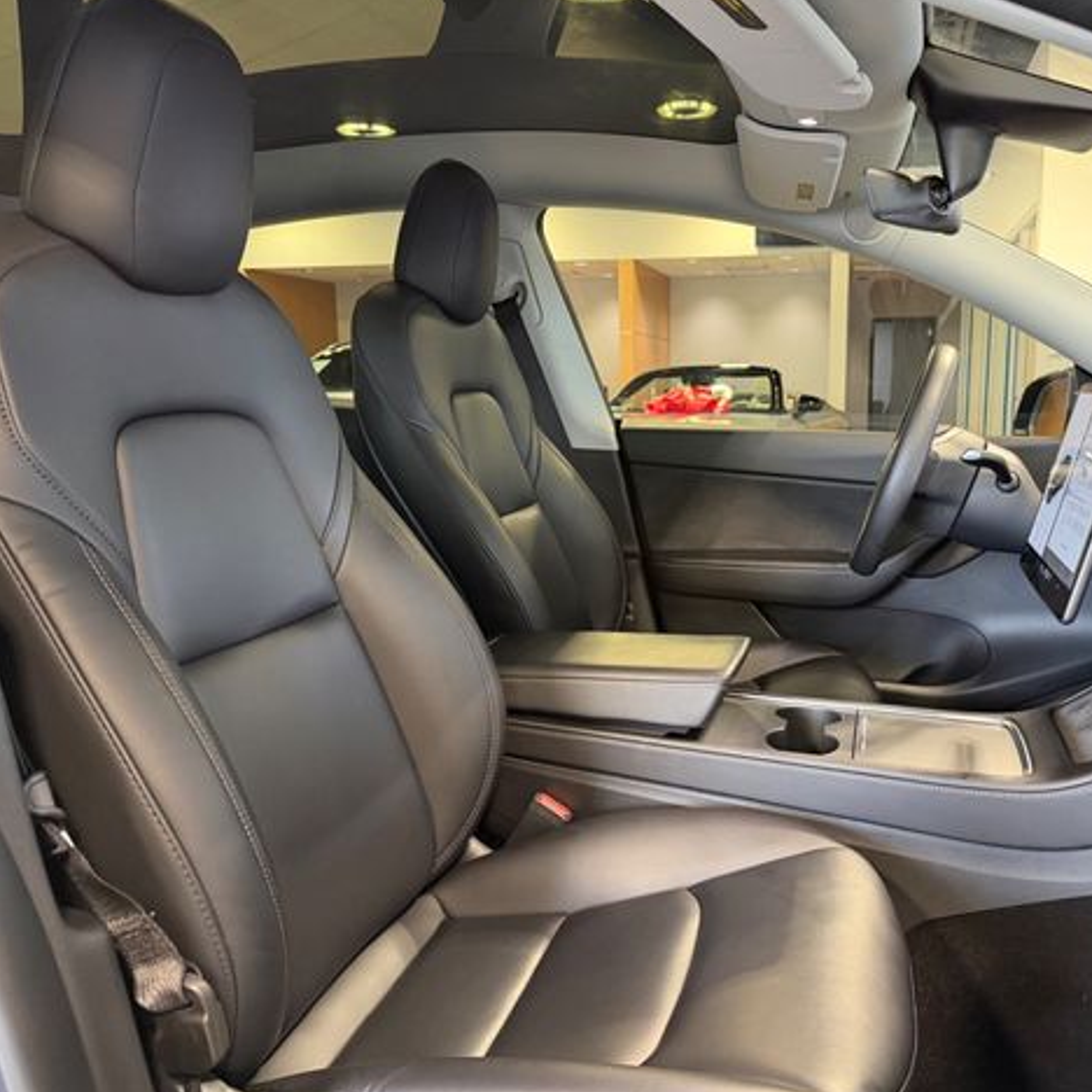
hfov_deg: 55.1
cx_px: 667
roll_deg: +0.3
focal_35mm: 29
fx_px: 1035
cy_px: 544
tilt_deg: -9.0
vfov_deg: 55.6
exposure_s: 1/60
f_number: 1.78
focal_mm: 6.76
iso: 640
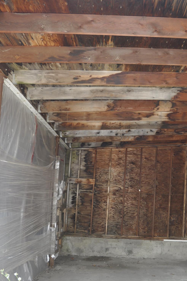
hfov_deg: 33.7
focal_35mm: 39
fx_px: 305
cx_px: 132
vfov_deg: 49.0
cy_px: 179
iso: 360
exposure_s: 1/200
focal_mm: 18
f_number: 3.5
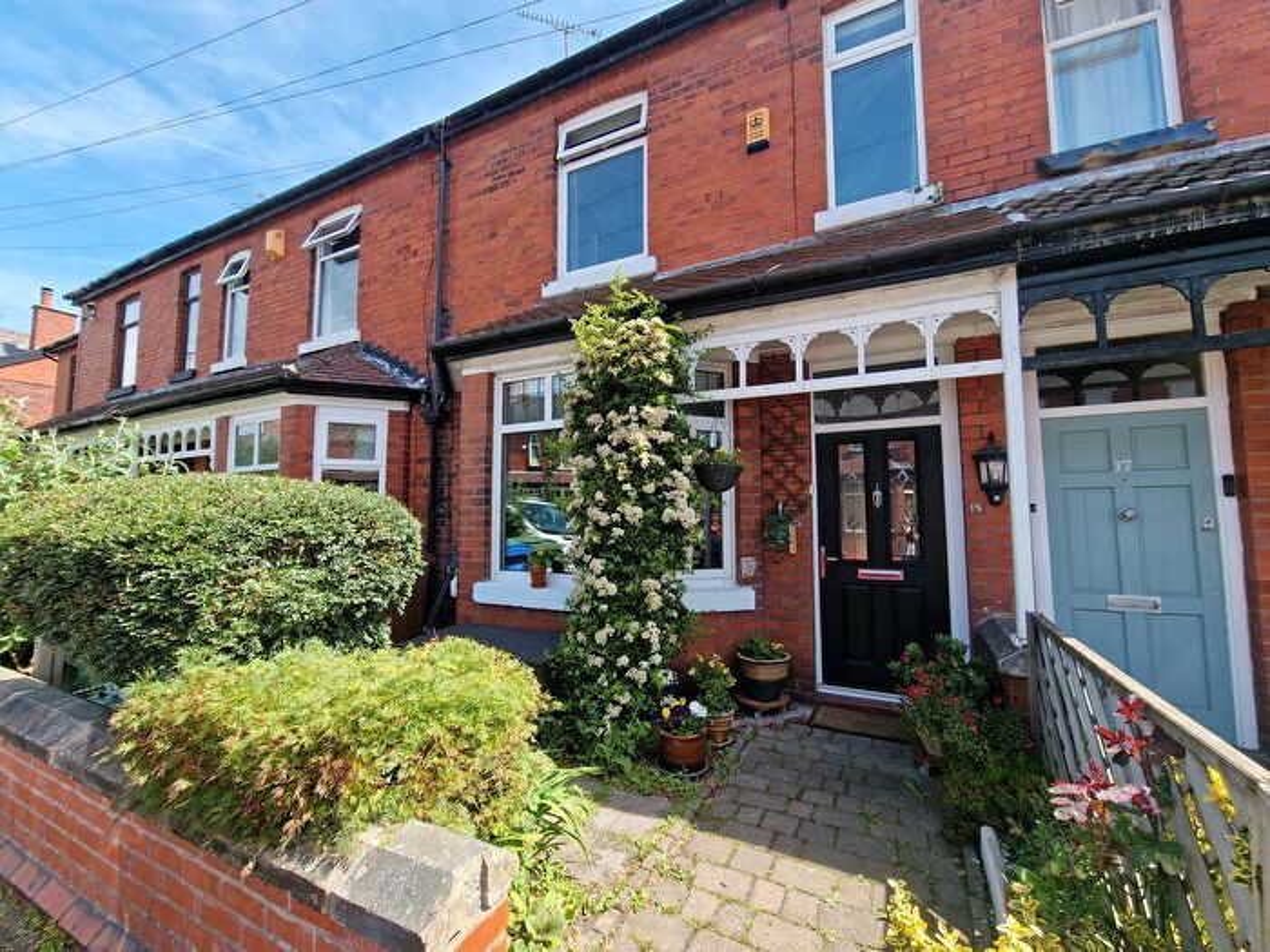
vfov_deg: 89.9
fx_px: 477
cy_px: 476
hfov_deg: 106.2
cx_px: 635
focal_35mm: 13
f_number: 2.2
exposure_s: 1/728
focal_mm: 2.2
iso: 50
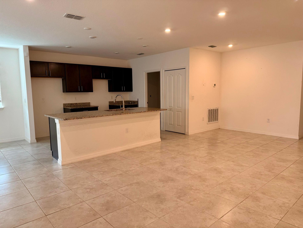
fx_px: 210
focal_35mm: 24
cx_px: 152
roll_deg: +0.5
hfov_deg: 71.6
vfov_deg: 56.8
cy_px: 114
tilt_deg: -5.7
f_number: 1.78
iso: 200
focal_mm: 6.76
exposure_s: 1/120
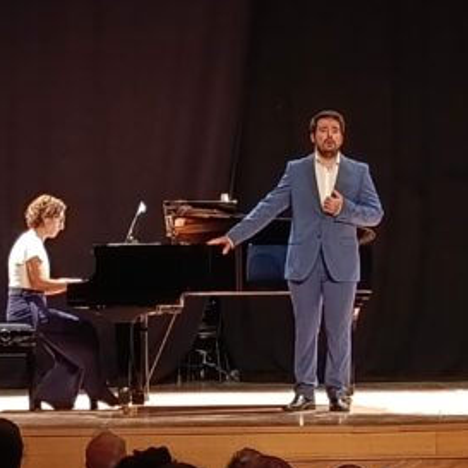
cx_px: 189
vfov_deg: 11.2
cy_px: 236
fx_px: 2386
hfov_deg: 11.2
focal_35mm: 156
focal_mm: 6.14
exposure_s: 1/25
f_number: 1.6
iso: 1250
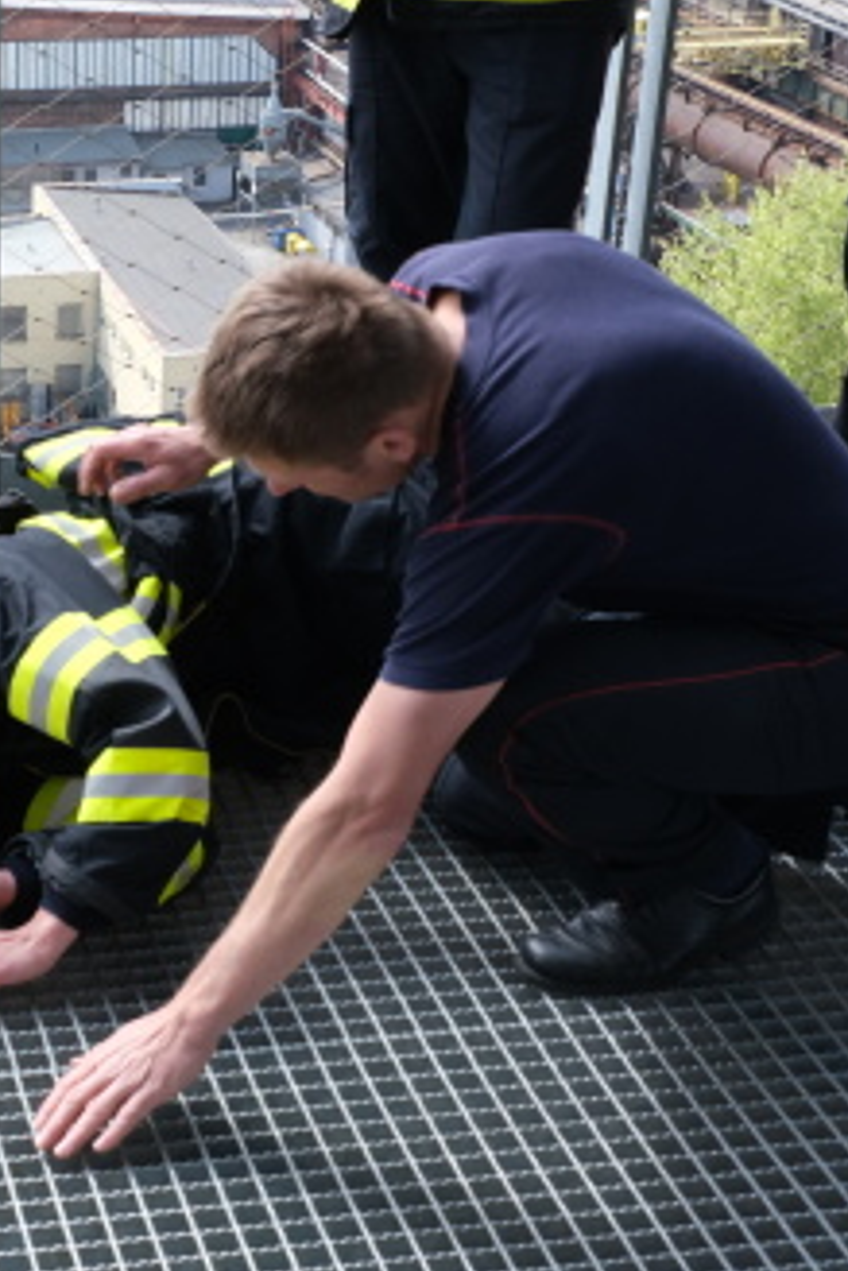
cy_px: 634
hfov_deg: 18.9
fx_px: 2471
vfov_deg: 28.8
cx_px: -12
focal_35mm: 70
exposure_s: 1/105
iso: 800
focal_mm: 30.9
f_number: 14
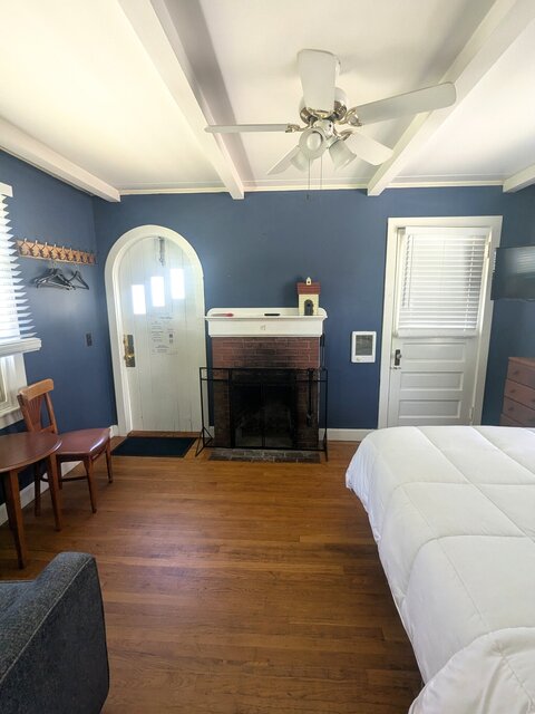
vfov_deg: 94.5
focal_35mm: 16
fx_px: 330
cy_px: 357
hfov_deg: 78.1
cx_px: 268
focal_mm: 2.35
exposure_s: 1/30
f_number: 2.2
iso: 82
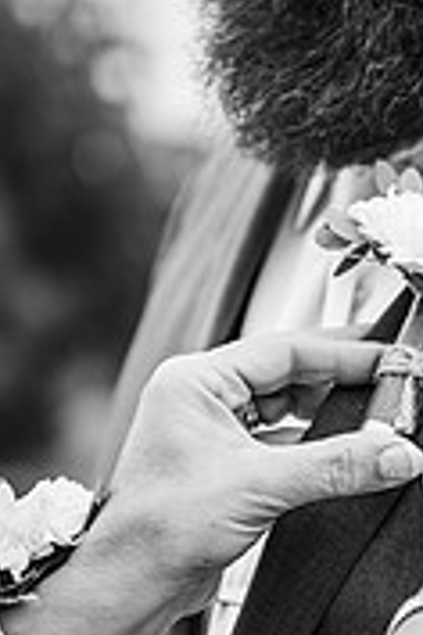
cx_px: 393
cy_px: 402
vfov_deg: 12.8
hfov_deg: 8.5
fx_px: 2820
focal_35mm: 160
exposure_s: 1/1000
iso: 320
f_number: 2.8
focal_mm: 63
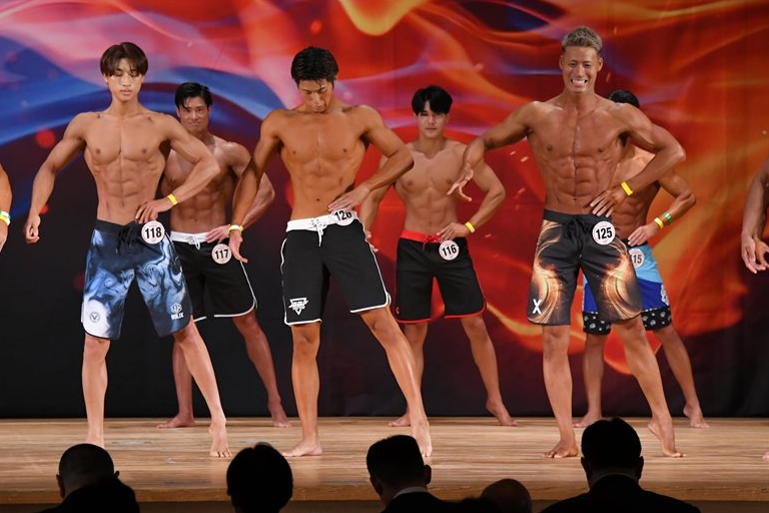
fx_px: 4678
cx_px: 386
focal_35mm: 219
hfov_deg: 9.4
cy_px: 255
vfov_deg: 6.3
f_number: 5.6
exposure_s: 1/400
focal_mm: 145
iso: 3200
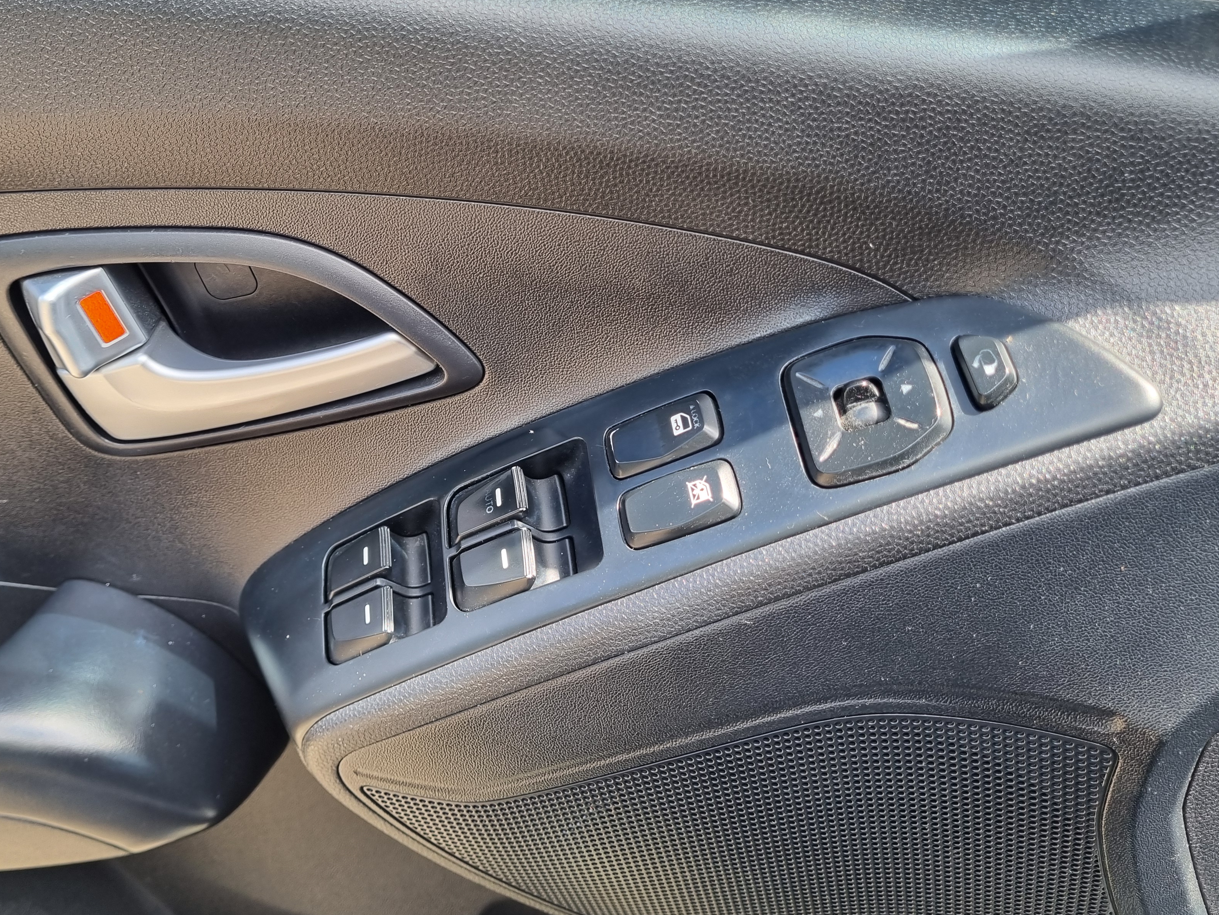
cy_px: 386
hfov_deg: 54.8
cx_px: 462
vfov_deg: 42.8
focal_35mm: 33
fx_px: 1162
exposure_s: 1/139
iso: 50
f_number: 1.8
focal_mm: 5.4
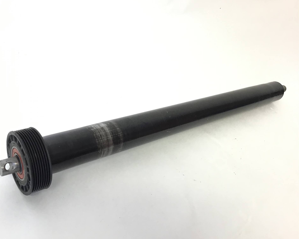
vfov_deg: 44.5
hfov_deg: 54.1
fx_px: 292
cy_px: 120
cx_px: 136
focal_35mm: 33
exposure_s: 1/33
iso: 32
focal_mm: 3.3
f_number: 2.4
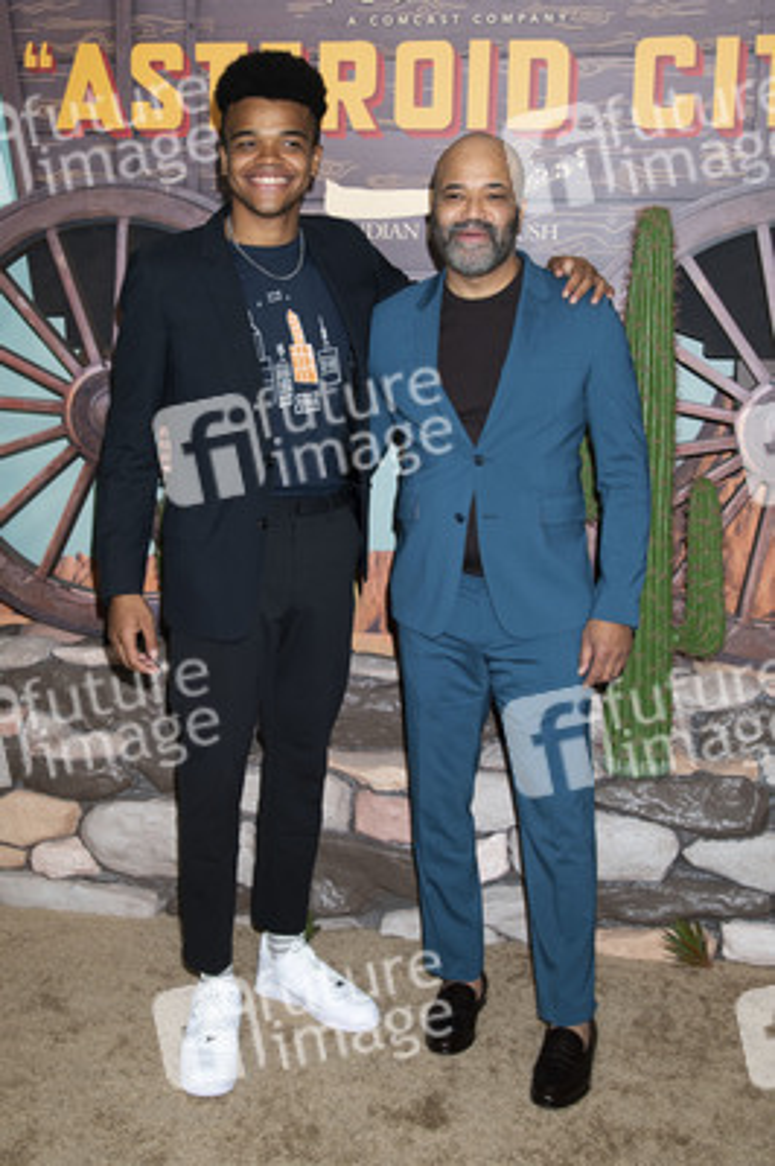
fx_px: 1132
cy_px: 583
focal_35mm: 35
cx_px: 388
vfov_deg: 54.5
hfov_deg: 37.8
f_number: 6.3
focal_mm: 35
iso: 400
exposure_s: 1/200
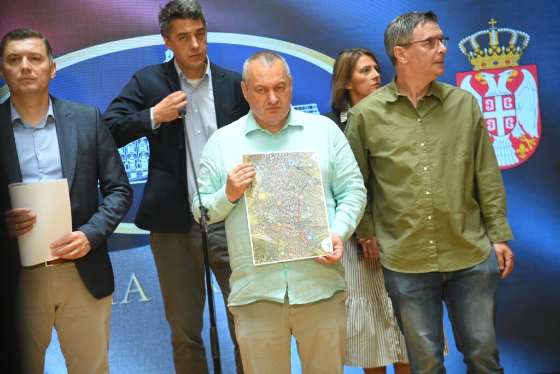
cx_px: 280
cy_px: 187
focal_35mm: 105
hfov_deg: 19.5
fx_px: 1633
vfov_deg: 13.0
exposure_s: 1/125
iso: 800
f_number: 4
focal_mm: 105
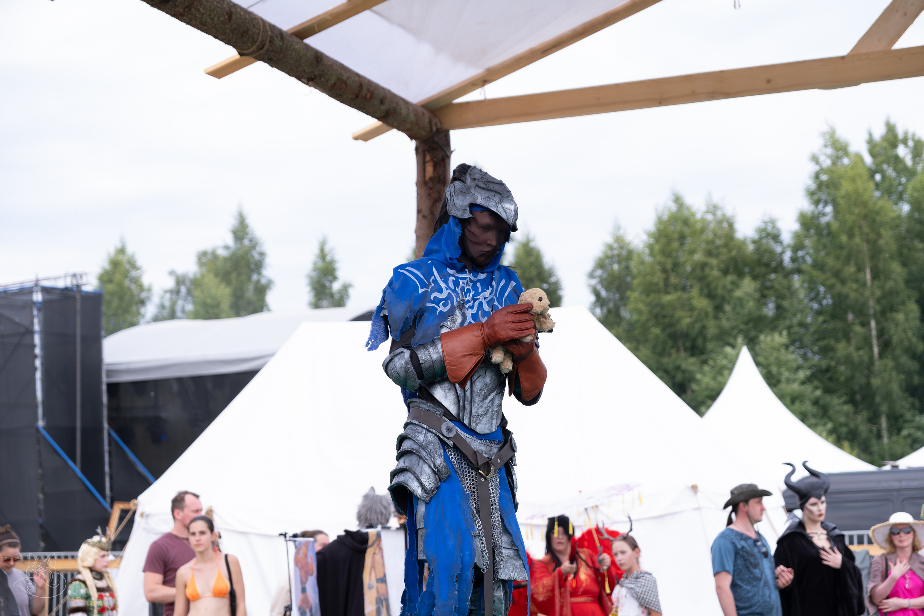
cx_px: 462
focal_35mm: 83
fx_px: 2130
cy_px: 308
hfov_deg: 24.5
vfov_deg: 16.5
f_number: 3.6
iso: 250
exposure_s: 1/1000
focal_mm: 55
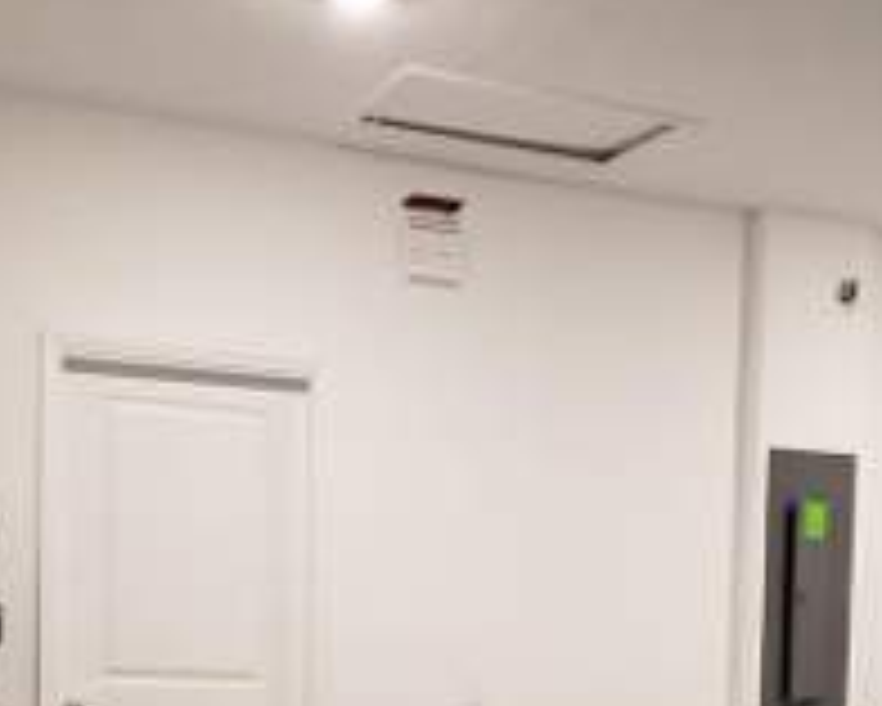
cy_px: 710
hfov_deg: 30.1
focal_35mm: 62
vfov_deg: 23.5
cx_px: 626
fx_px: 1619
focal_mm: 4.3
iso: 320
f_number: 1.5
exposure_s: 1/40
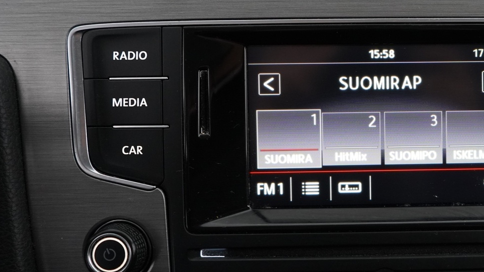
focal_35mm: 49
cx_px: 393
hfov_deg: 40.3
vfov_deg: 24.4
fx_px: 629
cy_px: 120
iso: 3200
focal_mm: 28
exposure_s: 1/40
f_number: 3.5
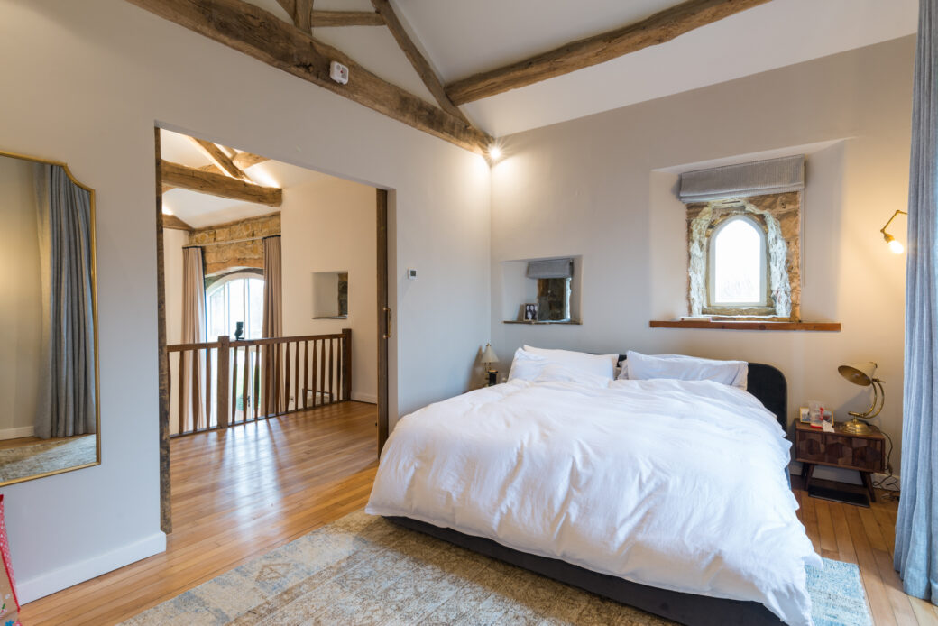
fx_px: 443
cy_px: 313
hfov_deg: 93.3
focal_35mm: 17
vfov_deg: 70.5
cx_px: 469
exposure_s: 1/1.67
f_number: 9
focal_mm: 17
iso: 200
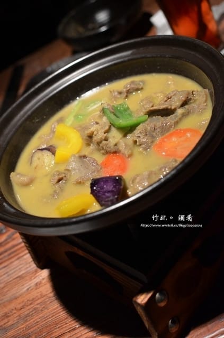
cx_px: 112
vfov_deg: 37.9
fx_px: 493
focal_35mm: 52
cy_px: 169
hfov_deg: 25.6
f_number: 4.5
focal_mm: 35
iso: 1000
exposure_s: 1/80
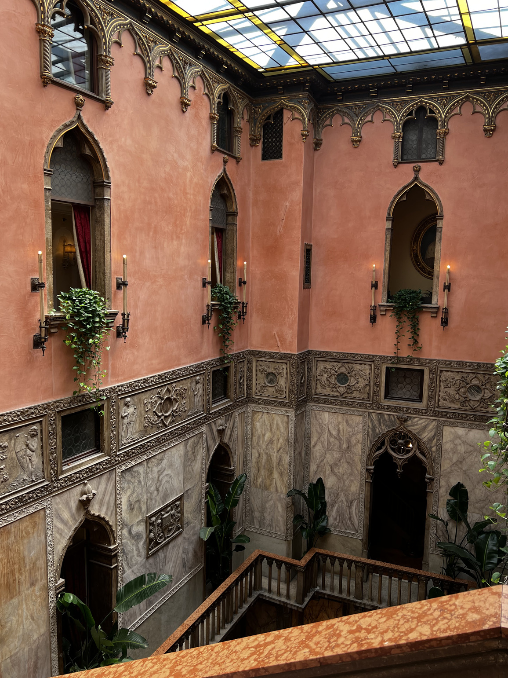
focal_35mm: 27
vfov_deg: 65.3
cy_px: 340
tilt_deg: -7.9
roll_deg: -1.2
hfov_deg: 51.4
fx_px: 528
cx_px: 247
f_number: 1.5
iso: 40
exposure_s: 1/174
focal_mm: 5.7
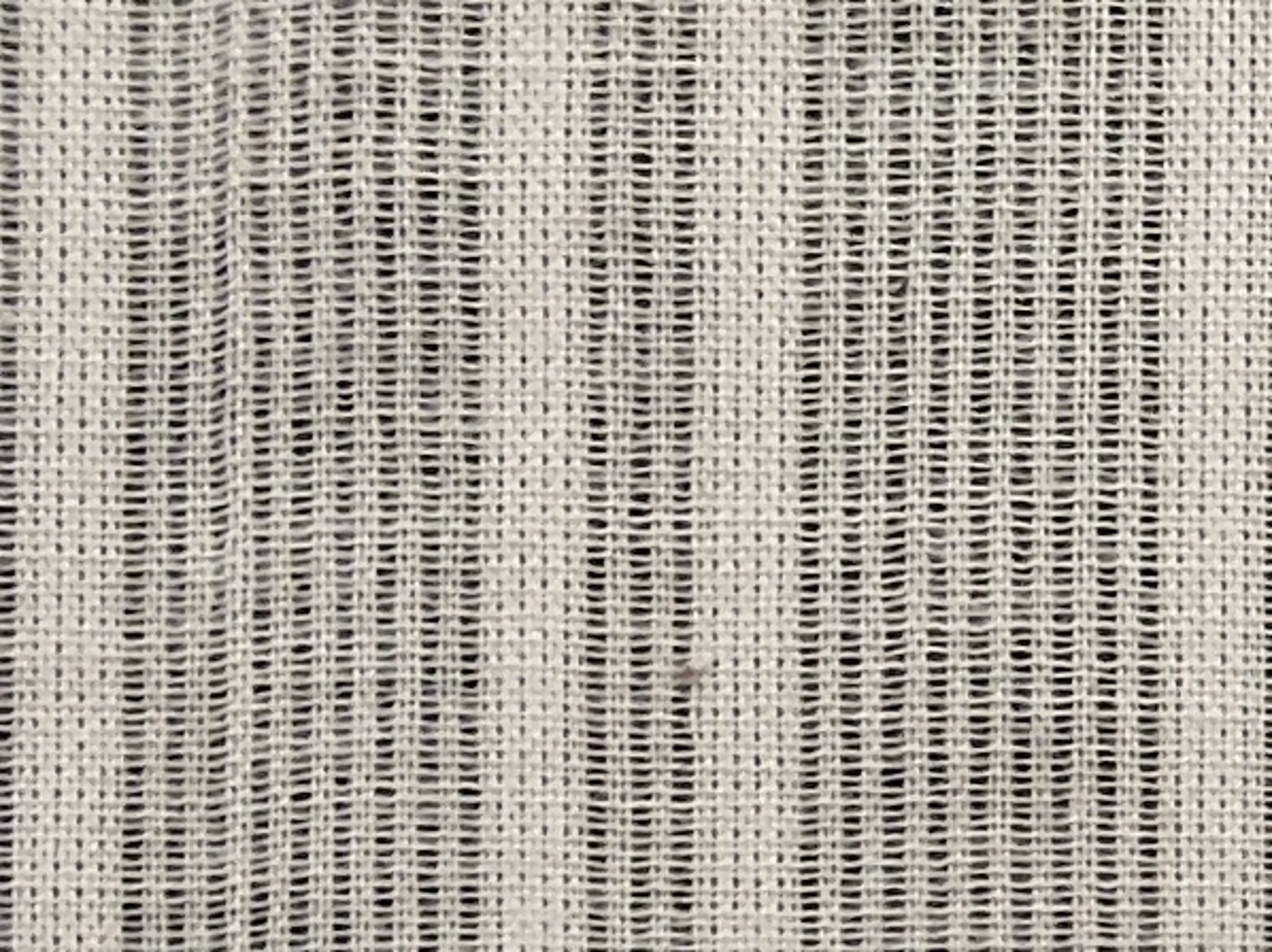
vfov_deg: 9.1
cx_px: 1674
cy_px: 2529
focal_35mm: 142
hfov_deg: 13.4
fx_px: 5216
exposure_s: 1/100
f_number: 2
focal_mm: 2.78
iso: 100
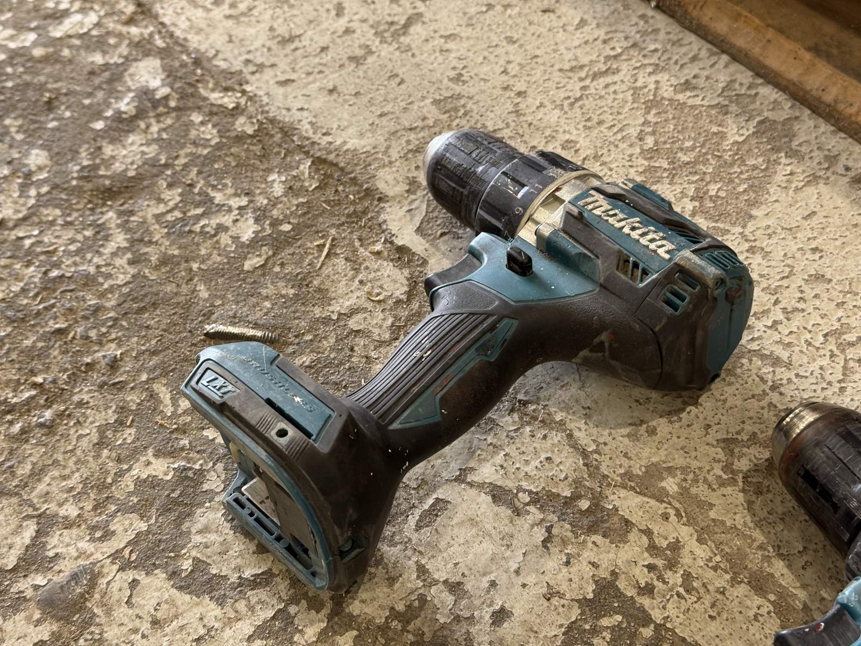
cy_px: 323
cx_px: 430
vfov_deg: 30.3
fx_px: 1194
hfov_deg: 39.7
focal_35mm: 48
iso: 100
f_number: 1.78
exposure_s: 1/102
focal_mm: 6.76
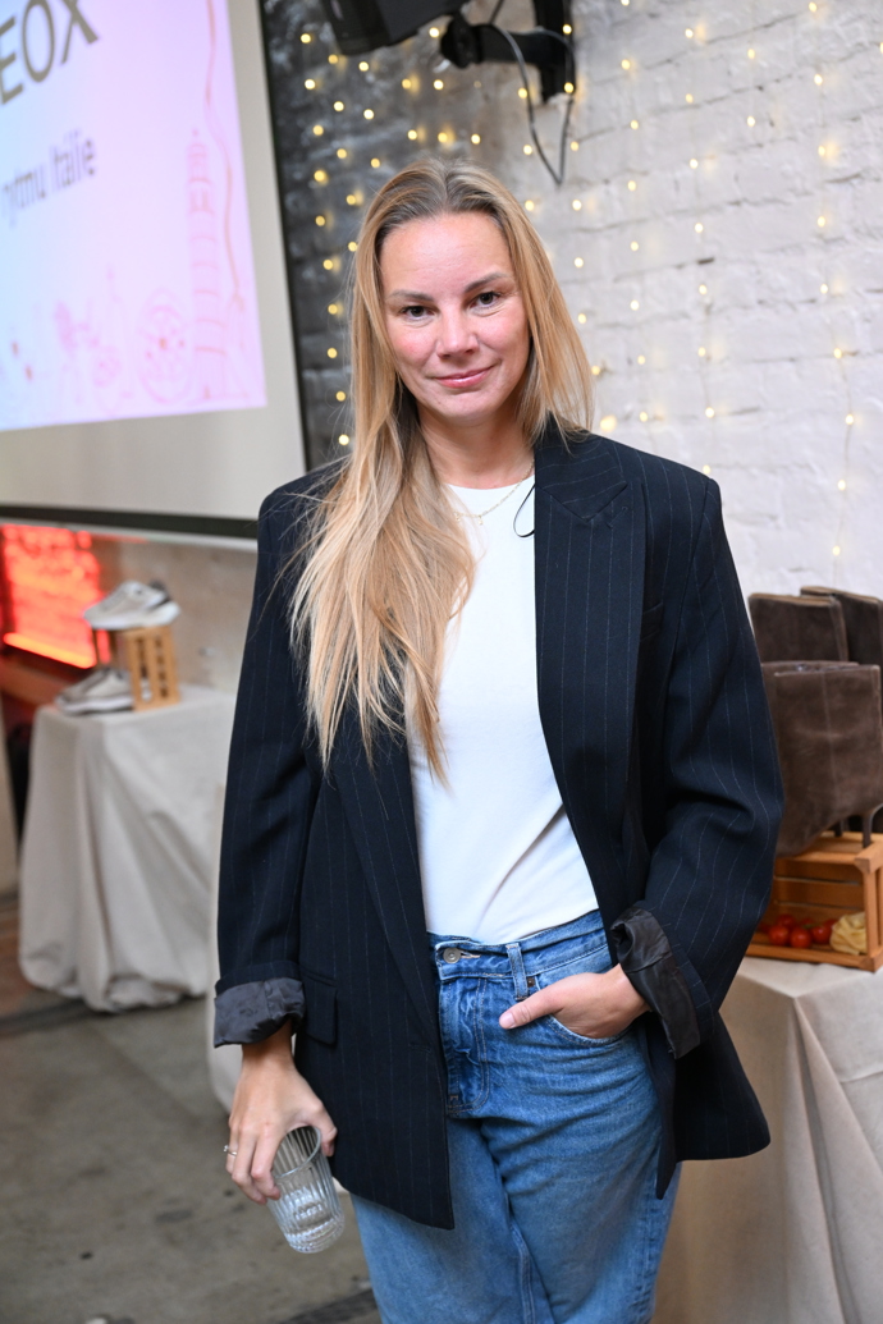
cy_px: 662
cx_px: 442
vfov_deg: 42.7
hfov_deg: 29.2
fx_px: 1692
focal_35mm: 46
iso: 3200
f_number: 4
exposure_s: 1/200
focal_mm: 46
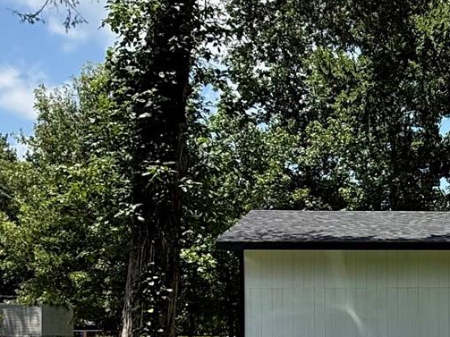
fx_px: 741
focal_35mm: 57
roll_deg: +0.0
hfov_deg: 31.5
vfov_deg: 24.7
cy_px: 324
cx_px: 441
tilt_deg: +1.4
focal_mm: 2.22
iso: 50
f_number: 2.2
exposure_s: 1/942
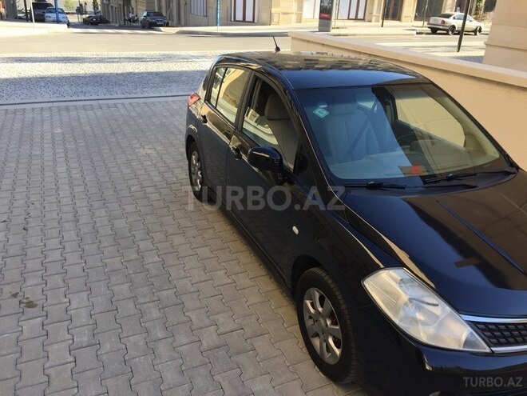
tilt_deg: -26.6
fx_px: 442
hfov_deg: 61.7
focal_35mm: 29
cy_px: 198
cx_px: 264
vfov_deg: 48.2
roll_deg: -2.9
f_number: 2.2
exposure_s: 1/321
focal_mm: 4.15
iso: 32
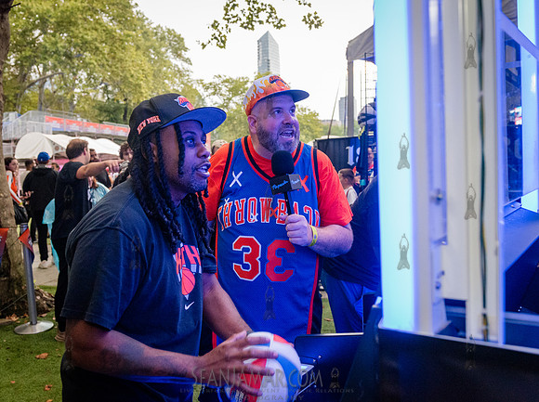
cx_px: 251
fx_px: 553
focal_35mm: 36
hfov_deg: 51.9
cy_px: 188
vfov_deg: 40.0
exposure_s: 1/250
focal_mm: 31
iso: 5000
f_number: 4
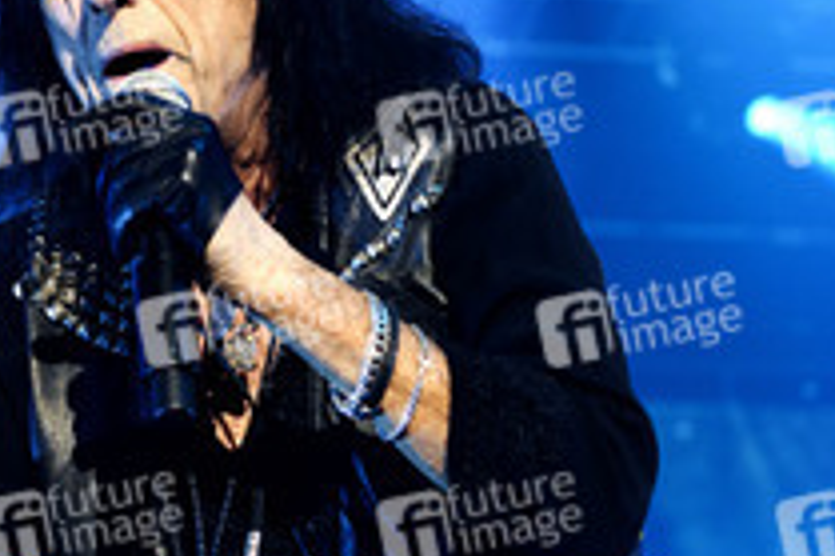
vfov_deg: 12.2
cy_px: 220
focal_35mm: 112
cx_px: 132
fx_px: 2596
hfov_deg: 18.1
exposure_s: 1/200
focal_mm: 52
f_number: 3.5
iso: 1600
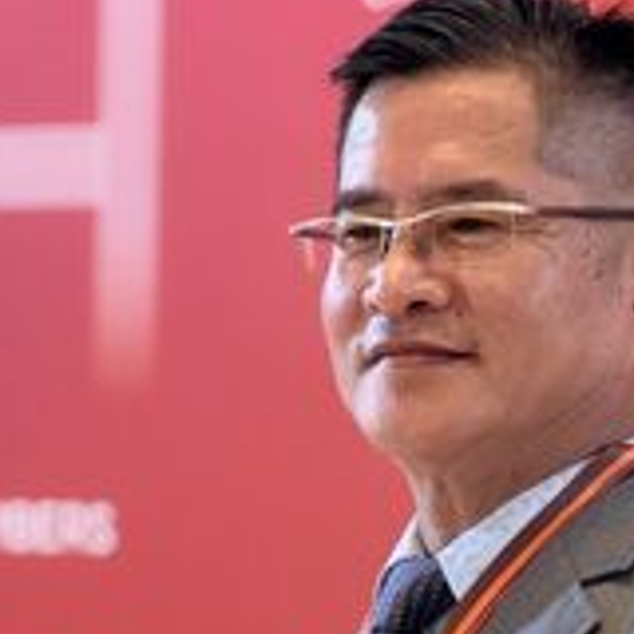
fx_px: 4579
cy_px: 499
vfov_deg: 7.9
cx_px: 258
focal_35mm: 221
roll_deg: -0.6
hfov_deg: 7.9
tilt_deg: -0.9
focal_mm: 16.89
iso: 400
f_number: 2.8
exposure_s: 1/60
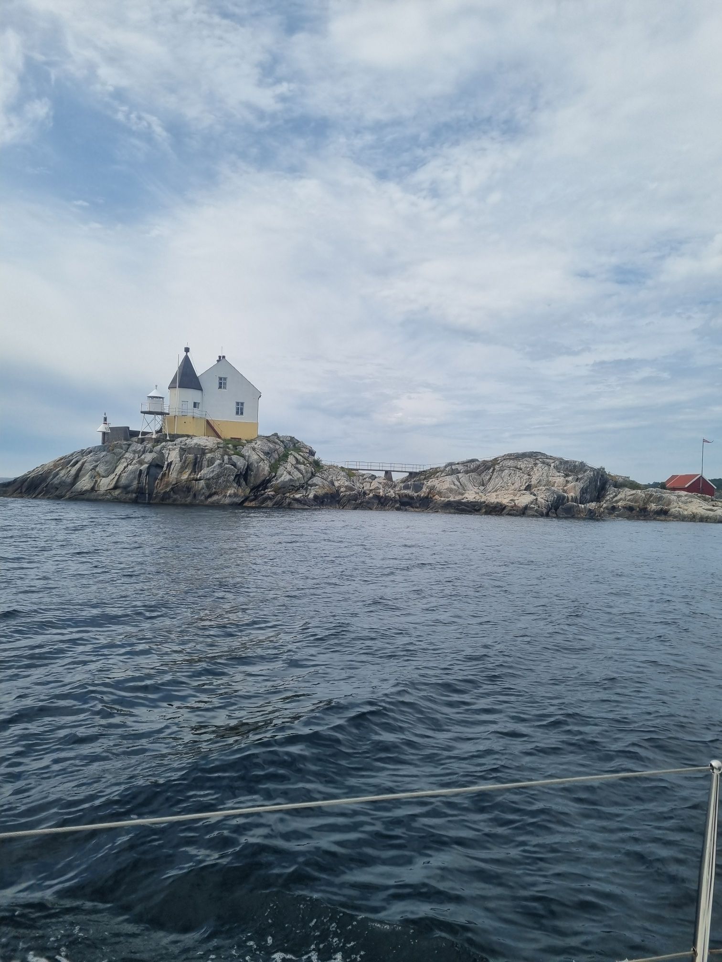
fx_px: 723
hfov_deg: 53.1
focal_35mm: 26
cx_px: 361
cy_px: 481
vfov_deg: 67.3
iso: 50
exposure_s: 1/5296
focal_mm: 5.4
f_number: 1.8
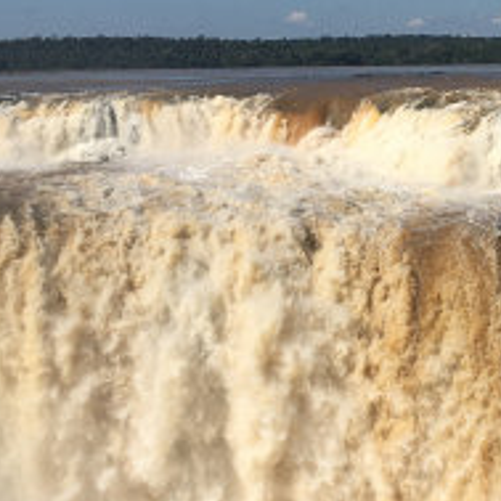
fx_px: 1359
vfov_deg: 20.6
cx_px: 524
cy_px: 85
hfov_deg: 20.1
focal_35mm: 83
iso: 25
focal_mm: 4.15
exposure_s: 1/3344
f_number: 2.2
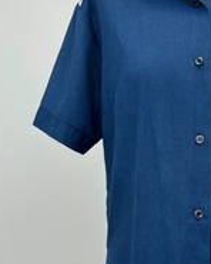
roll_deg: -0.5
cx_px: 205
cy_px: 160
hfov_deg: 26.3
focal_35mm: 55
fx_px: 429
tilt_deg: -5.1
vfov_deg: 34.0
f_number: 1.6
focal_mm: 5.96
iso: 40
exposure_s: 1/185
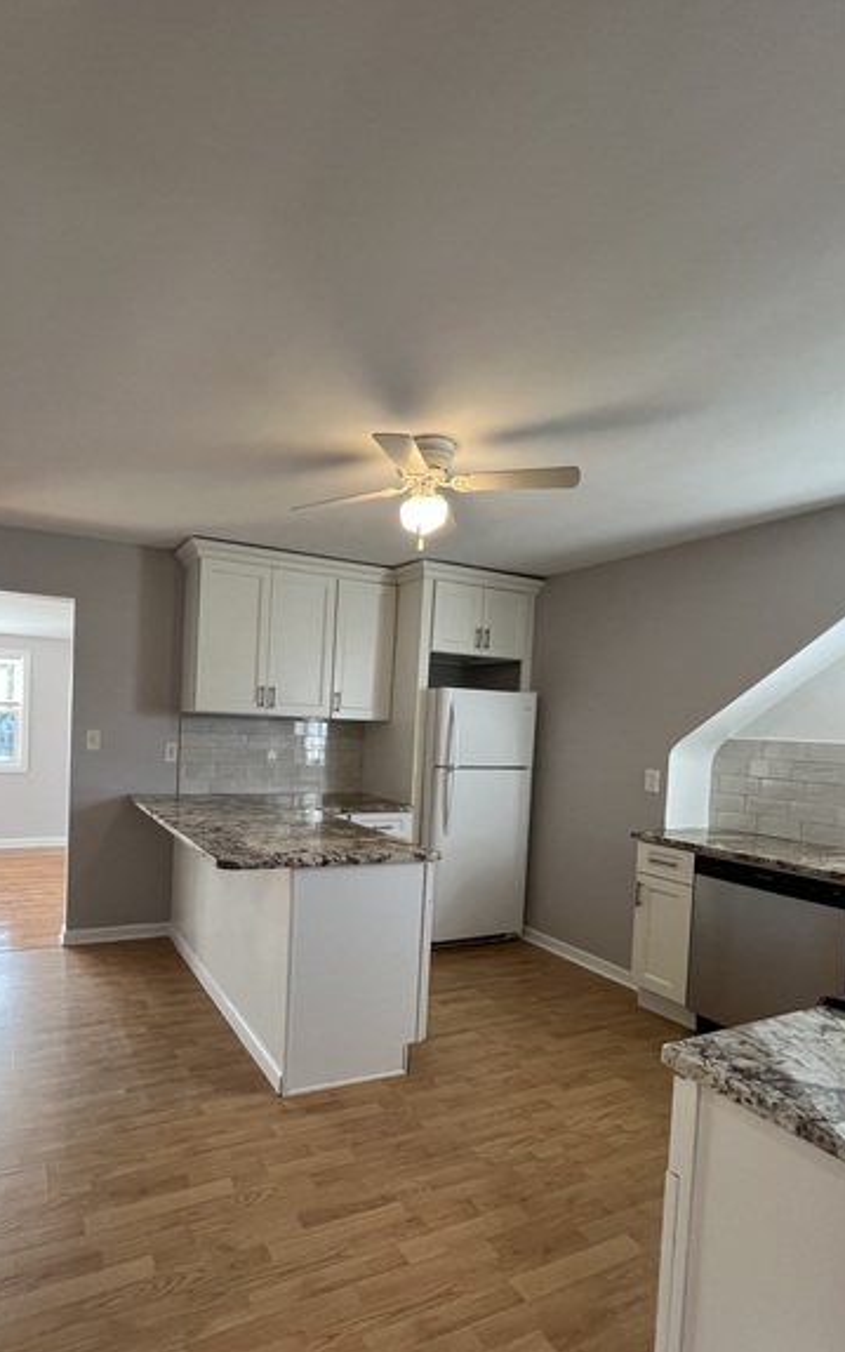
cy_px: 743
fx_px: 589
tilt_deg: -2.0
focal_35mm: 16
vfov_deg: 97.5
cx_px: 273
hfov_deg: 69.0
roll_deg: -1.8
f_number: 1.8
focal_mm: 1.57
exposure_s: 1/120
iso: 160
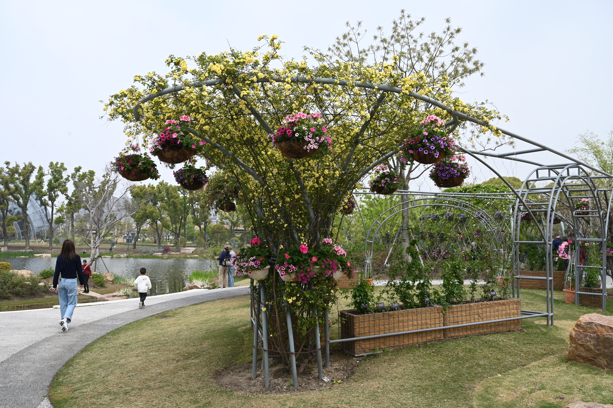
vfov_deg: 41.7
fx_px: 536
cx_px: 306
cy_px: 204
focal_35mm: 32
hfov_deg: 59.5
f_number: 10
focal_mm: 31.5
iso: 320
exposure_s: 1/320
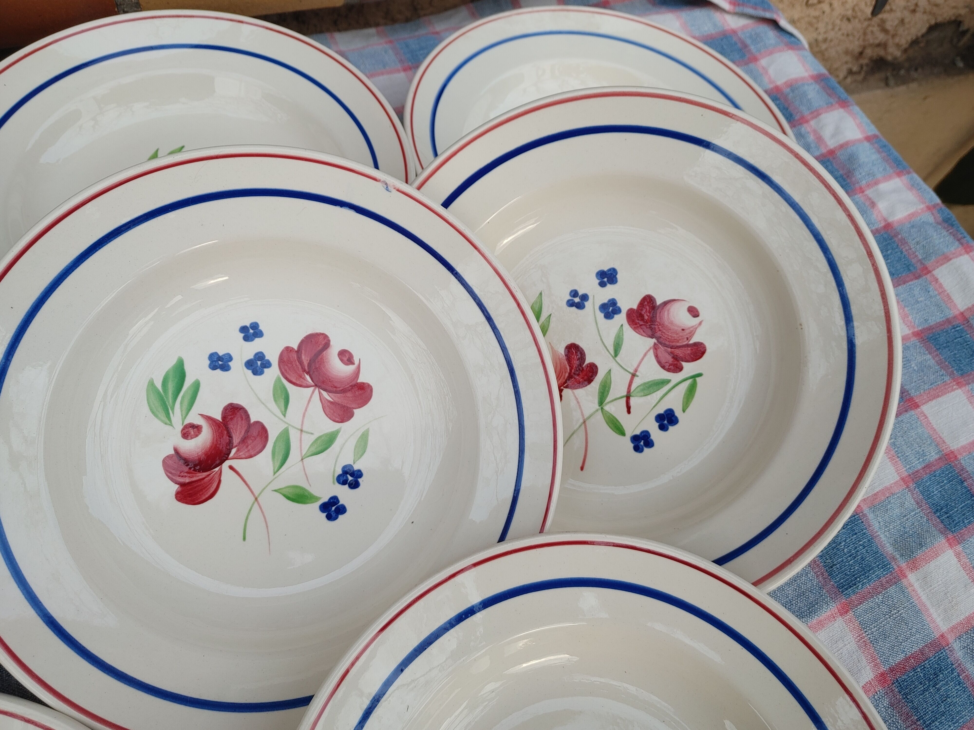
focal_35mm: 26
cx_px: 487
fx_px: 732
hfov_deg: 67.3
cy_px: 365
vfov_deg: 53.1
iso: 50
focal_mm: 4.81
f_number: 1.8
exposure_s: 1/114
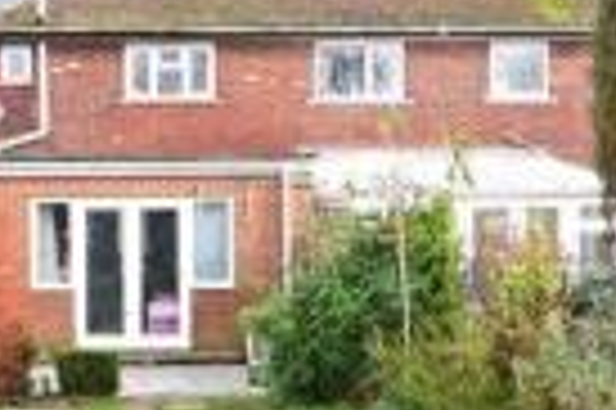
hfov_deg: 27.1
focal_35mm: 72
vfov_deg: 18.8
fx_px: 1231
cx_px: 54
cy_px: 264
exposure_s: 1/40
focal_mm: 10
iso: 400
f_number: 10
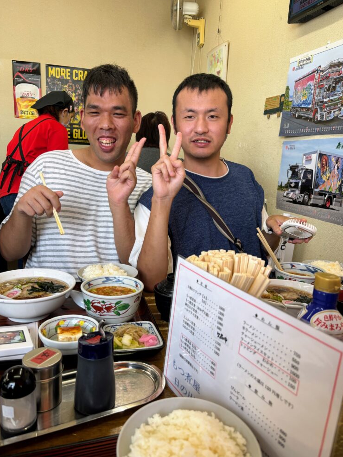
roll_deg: -3.9
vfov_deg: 65.3
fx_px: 357
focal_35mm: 27
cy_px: 228
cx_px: 167
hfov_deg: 51.4
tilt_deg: -12.2
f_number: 1.6
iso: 100
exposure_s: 1/100
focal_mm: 5.96
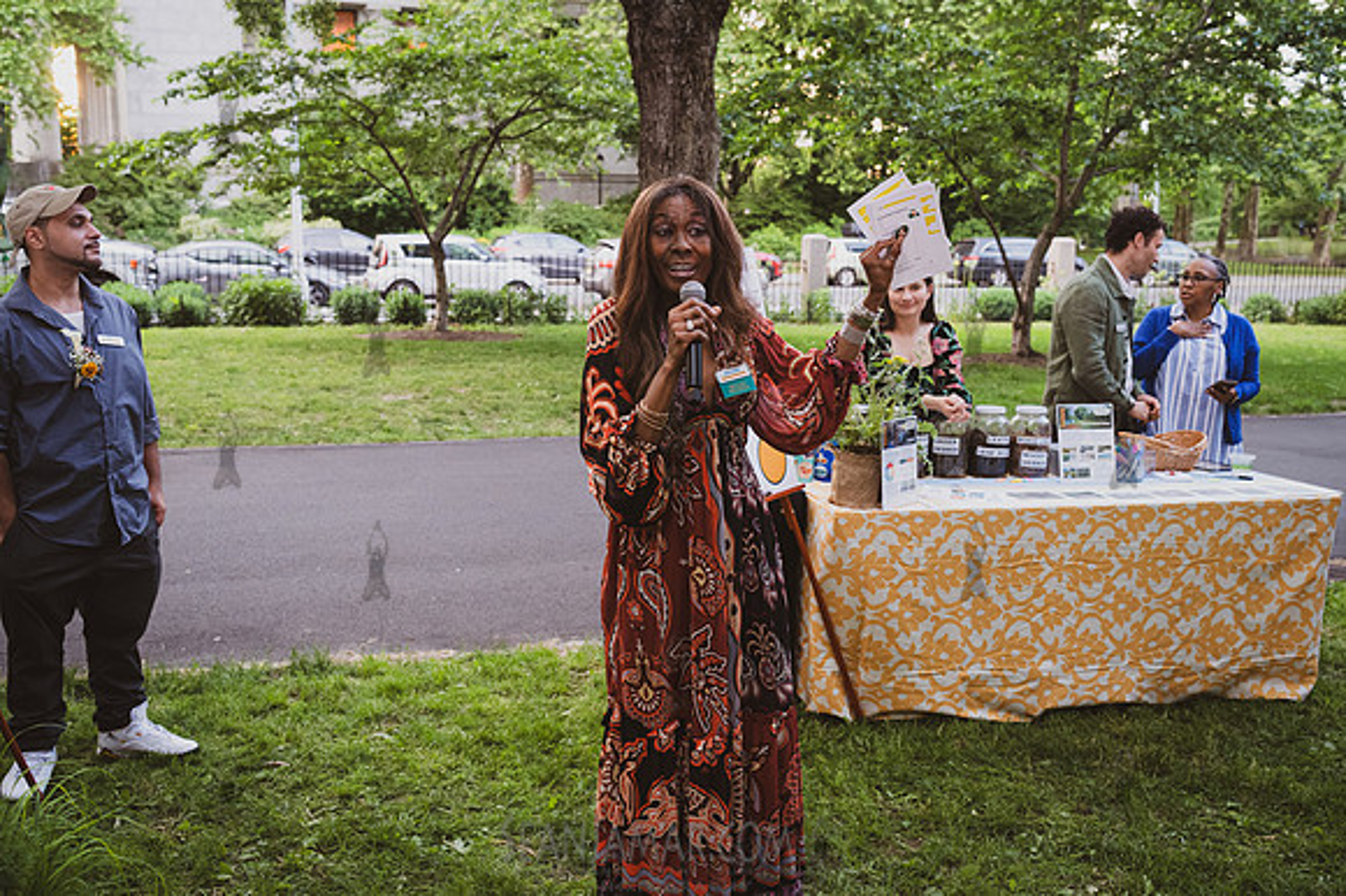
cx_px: 673
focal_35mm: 36
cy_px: 448
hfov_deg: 53.0
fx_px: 1349
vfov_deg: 36.7
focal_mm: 35
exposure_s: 1/200
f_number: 4
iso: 4000
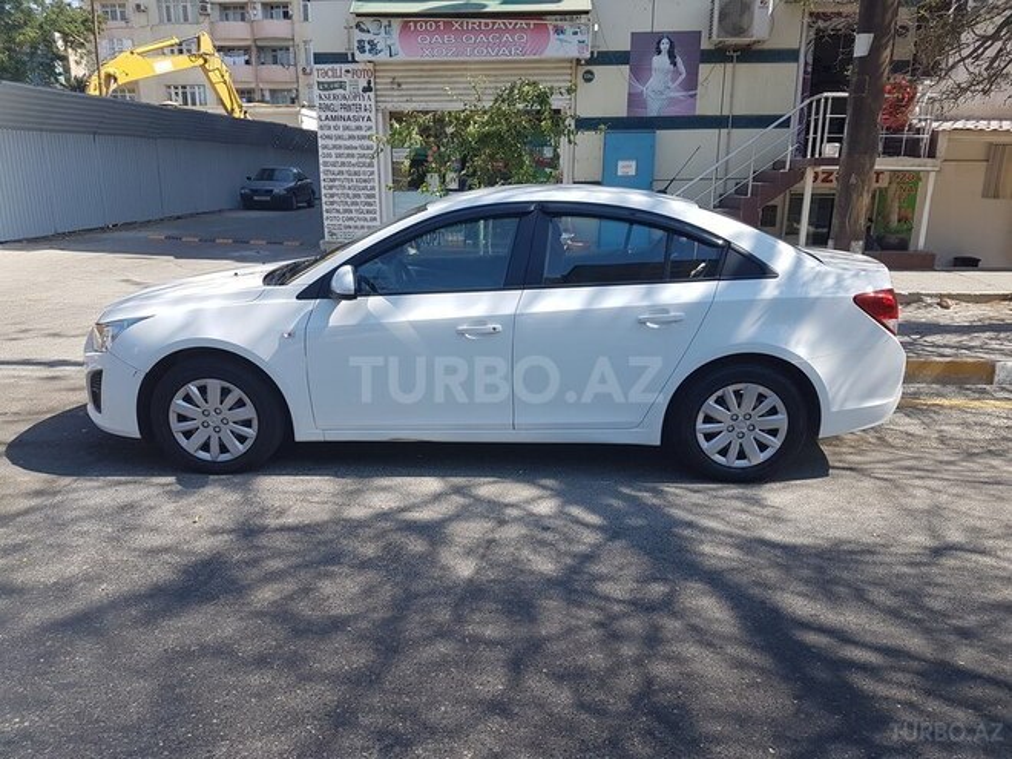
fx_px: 760
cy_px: 380
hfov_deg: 67.3
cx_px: 506
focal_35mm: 26
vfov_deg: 53.1
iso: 40
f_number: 1.7
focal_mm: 4.2
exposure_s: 1/1028
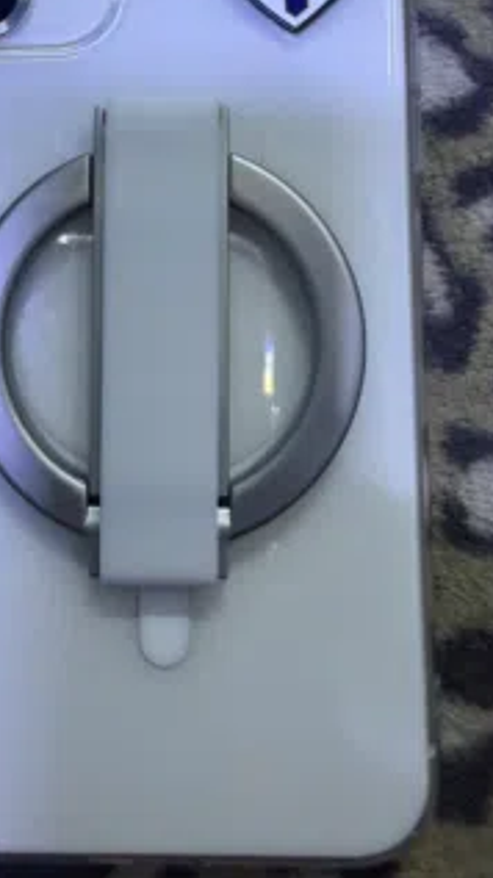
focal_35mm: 33
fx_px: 768
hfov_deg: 35.4
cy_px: 352
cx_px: 183
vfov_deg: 59.0
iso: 320
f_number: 2.2
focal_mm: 2.22
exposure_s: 1/50
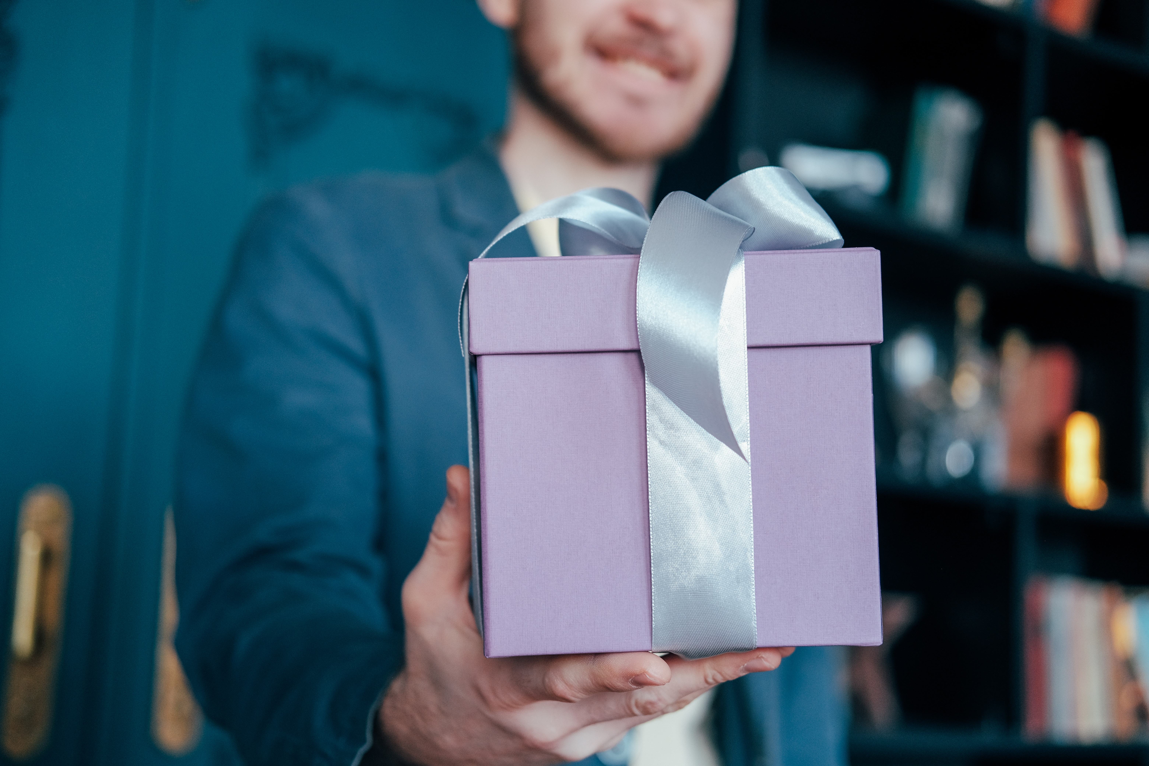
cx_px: 574
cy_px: 383
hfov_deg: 37.5
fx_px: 1691
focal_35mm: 53
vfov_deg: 25.5
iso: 800
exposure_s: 1/250
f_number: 2
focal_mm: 35
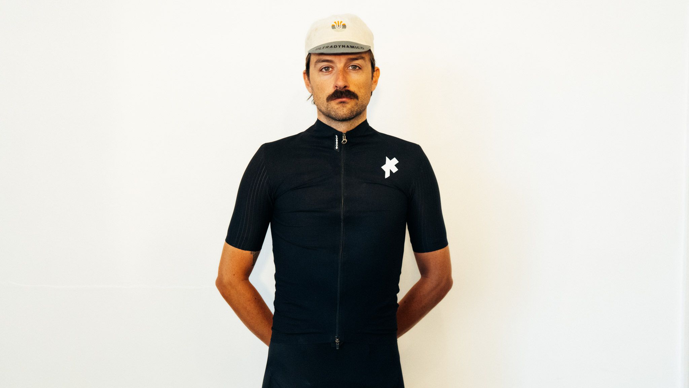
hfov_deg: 57.2
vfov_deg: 34.1
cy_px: 184
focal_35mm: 35
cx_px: 344
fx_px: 632
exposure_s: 1/125
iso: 3200
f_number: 5
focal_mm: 33
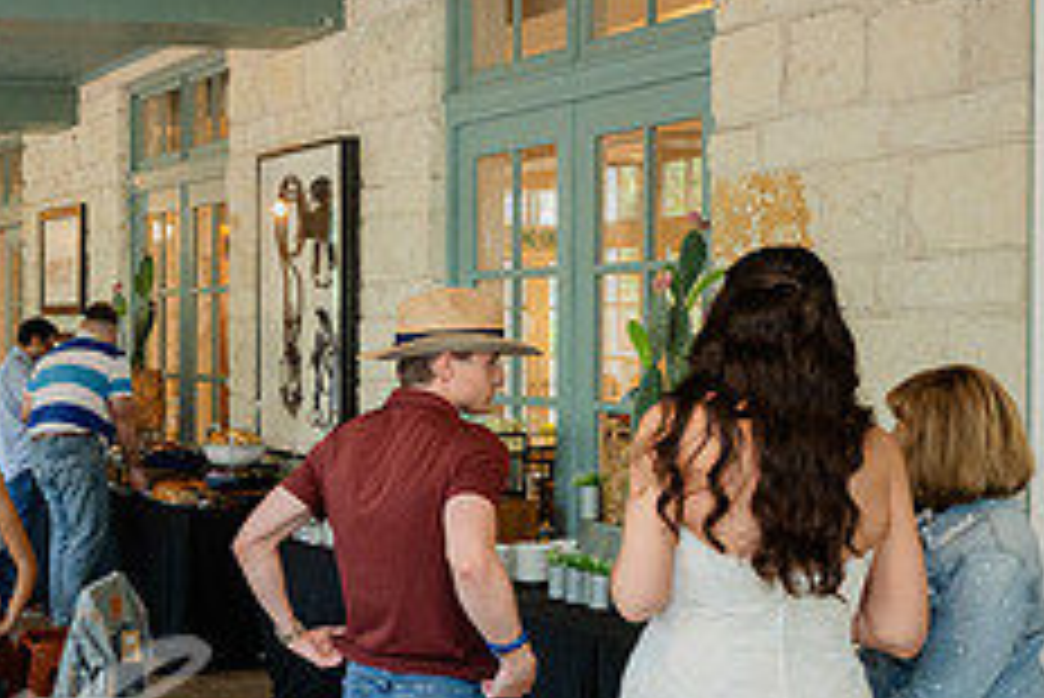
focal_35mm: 65
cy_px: 381
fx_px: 1886
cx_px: -50
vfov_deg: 20.9
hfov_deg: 28.6
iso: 1600
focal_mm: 26
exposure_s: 1/80
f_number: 3.5
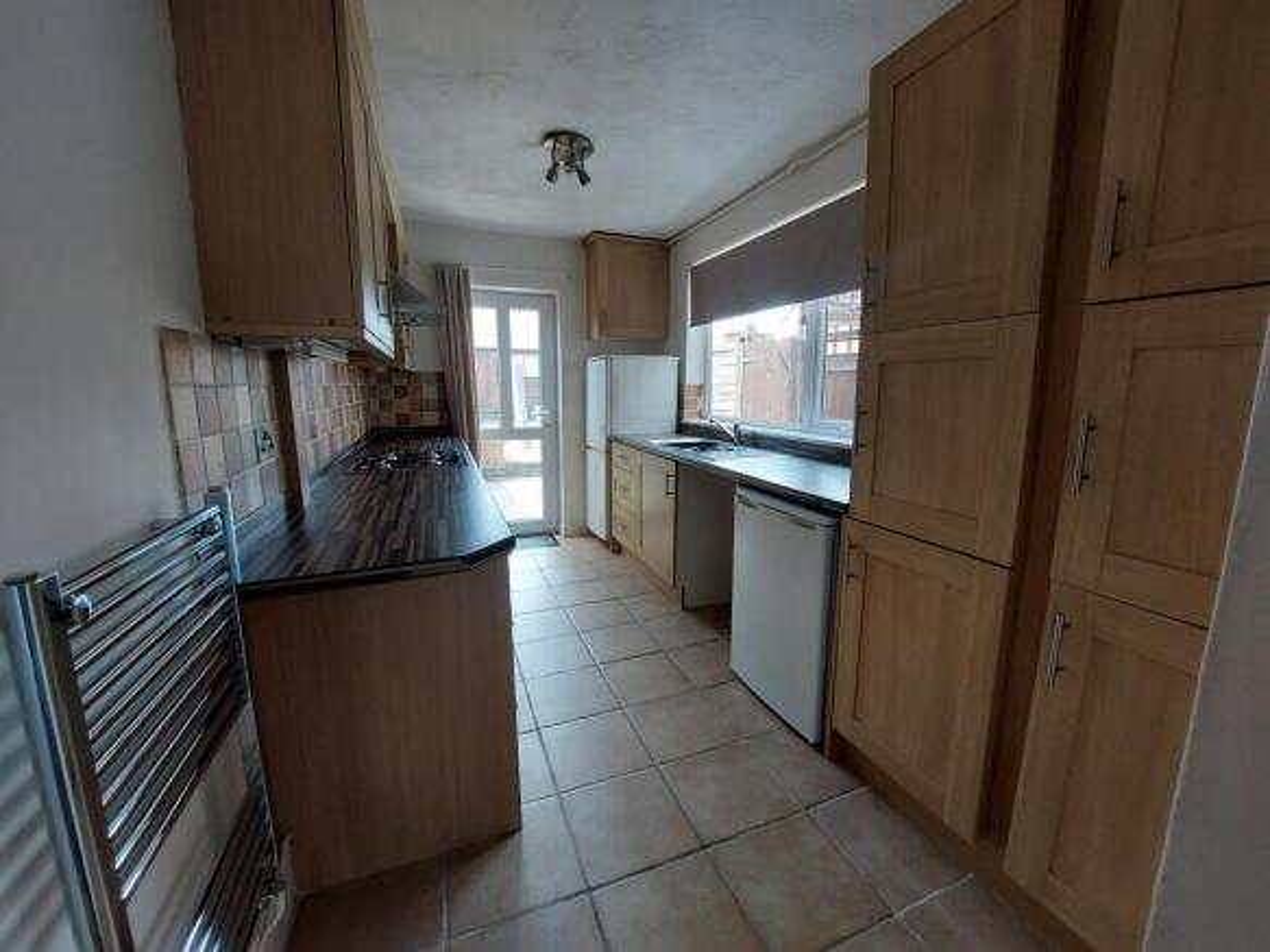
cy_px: 476
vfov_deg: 89.9
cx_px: 635
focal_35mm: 13
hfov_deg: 106.2
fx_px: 477
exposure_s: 1/50
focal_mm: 1.74
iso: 64
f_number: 2.2
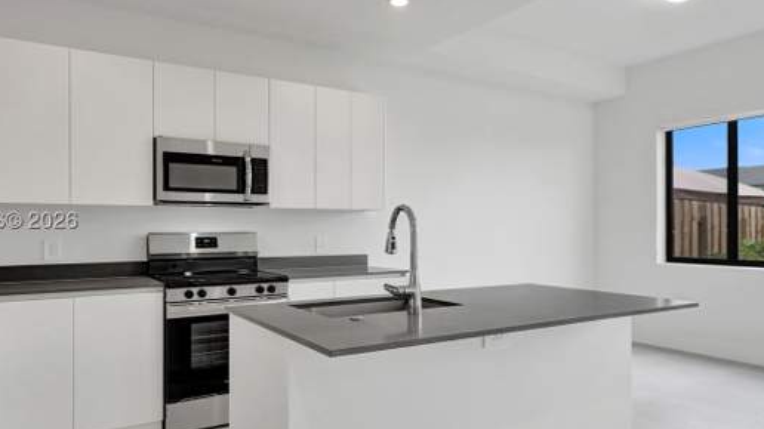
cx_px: 376
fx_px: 527
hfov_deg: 71.9
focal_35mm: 26
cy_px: 224
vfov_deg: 44.3
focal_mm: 16
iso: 320
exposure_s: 1/160
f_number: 4
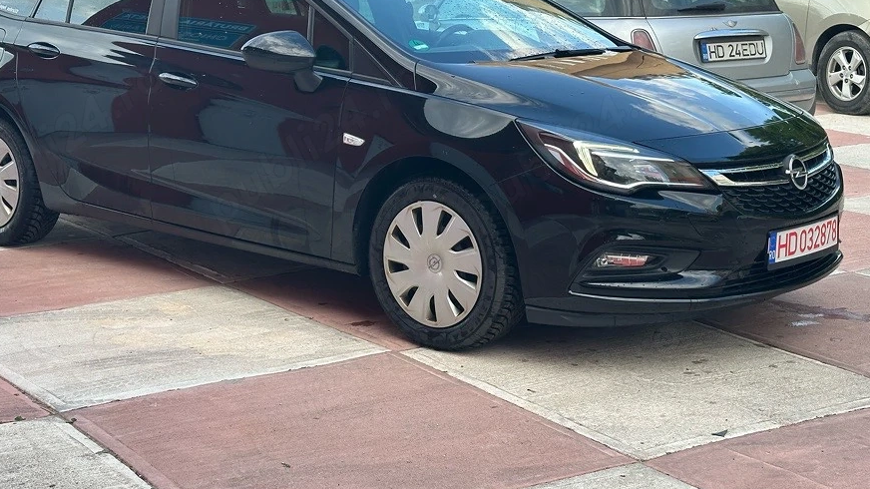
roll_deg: +2.5
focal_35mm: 60
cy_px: 152
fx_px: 1384
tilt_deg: -5.6
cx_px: 381
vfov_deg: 19.9
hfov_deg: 34.9
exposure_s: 1/426
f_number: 1.78
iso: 64
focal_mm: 6.86
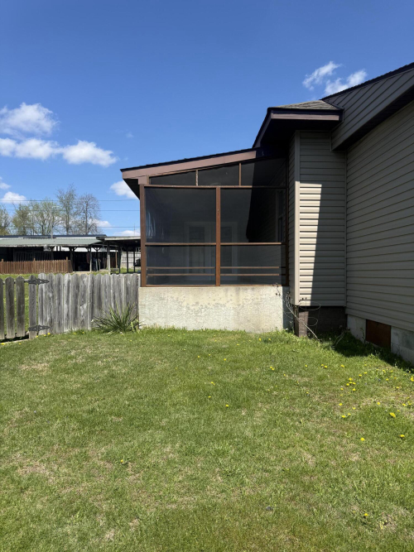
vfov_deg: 71.6
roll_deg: +0.1
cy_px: 276
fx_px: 383
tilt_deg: -0.1
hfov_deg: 56.8
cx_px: 207
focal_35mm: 24
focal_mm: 6.76
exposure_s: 1/3584
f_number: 1.78
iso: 80
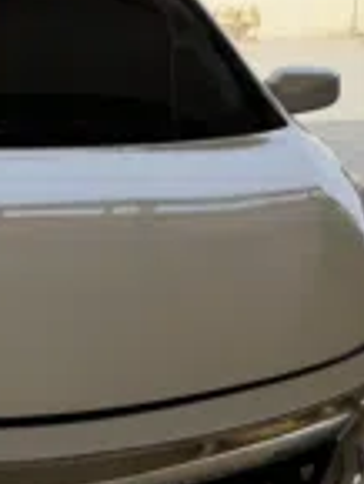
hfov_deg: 21.4
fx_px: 924
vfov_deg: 29.1
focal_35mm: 66
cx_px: -13
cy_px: 147
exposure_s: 1/3584
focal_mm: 6.76
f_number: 1.78
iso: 80
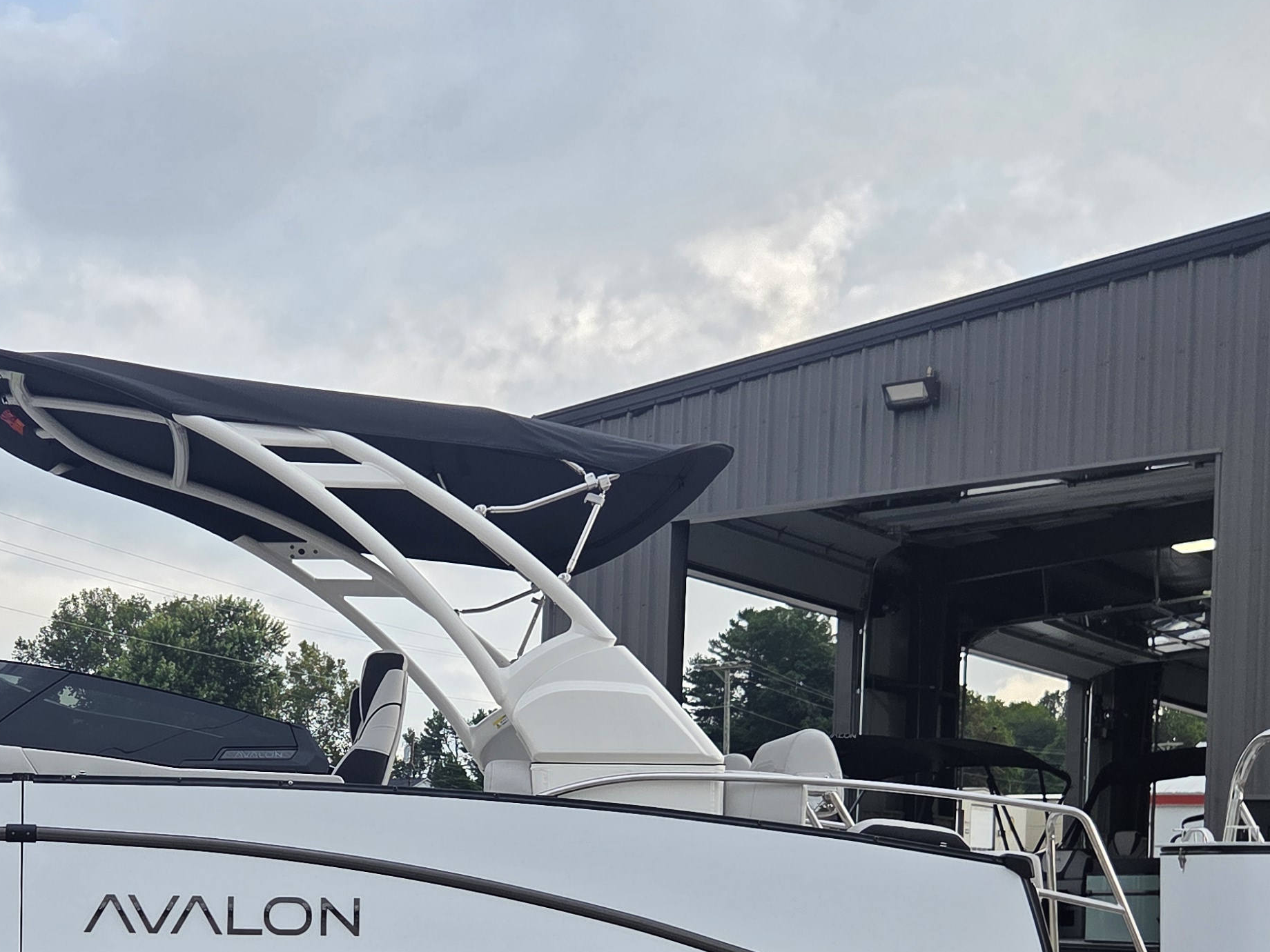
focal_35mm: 50
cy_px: 871
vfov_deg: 27.9
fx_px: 1834
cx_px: 376
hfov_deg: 37.6
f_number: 1.8
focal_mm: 5.4
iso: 80
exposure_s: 1/2175
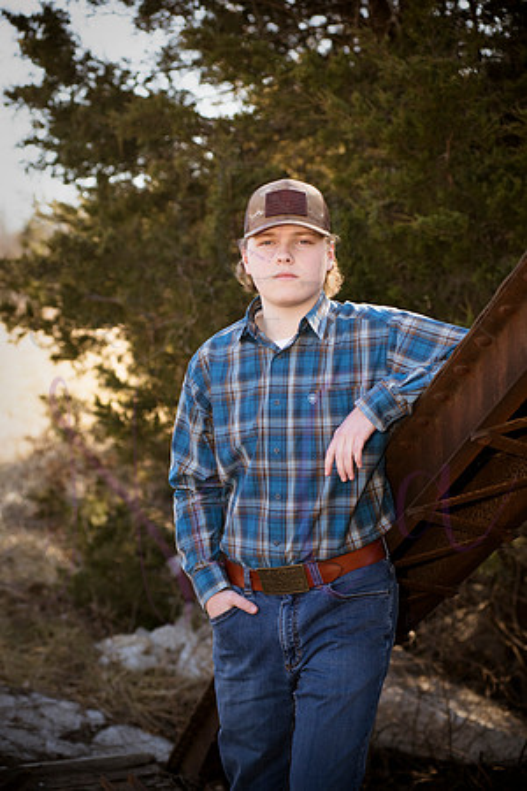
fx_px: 1757
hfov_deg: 17.1
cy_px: 396
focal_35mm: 80
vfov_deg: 25.4
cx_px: 264
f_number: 5
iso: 800
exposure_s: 1/1000
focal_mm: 80
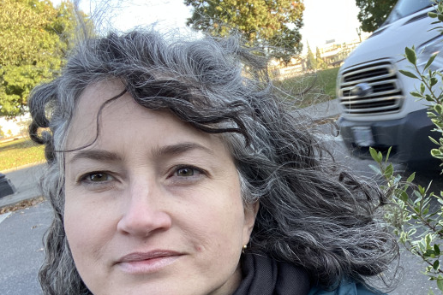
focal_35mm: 37
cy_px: 228
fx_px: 455
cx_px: 331
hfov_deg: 49.8
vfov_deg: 35.0
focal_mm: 2.71
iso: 50
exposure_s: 1/122
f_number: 2.2
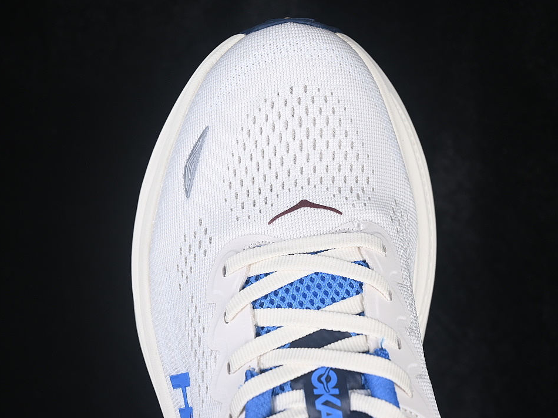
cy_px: 210
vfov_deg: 18.0
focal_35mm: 82
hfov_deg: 23.8
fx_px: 1321
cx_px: 304
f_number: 7.1
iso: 160
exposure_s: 1/80
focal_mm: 50
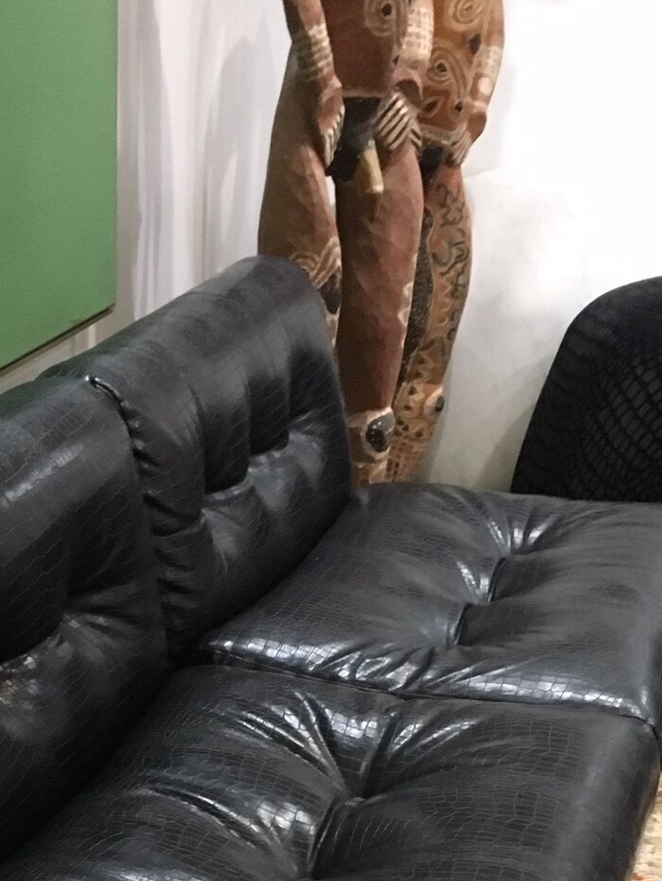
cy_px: 915
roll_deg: -3.6
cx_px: 157
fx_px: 1580
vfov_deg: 28.9
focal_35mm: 62
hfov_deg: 23.4
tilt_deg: -31.2
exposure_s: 1/17
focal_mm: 4.15
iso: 250
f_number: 2.2
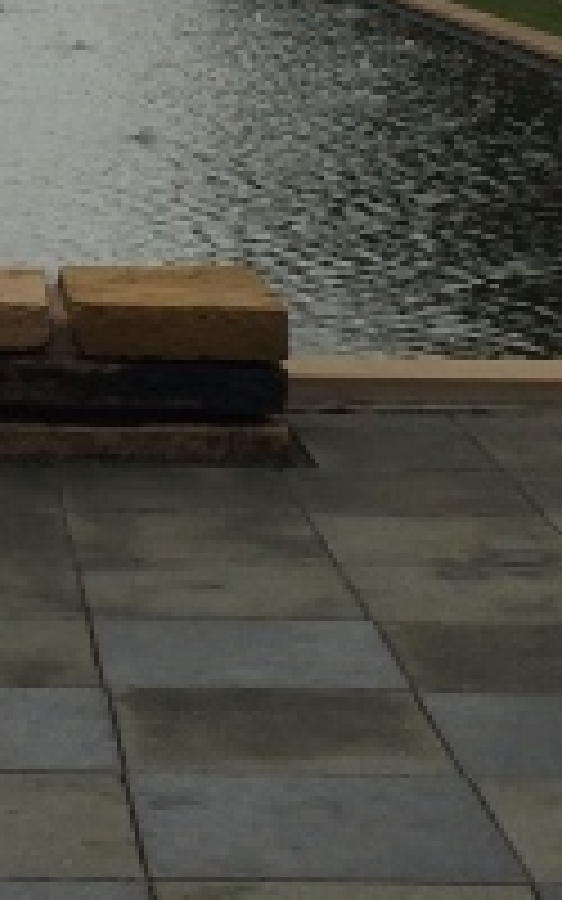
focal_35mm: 131
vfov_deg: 15.6
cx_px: 85
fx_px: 3210
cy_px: -61
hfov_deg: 10.0
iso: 32
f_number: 2.2
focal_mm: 4.15
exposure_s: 1/651
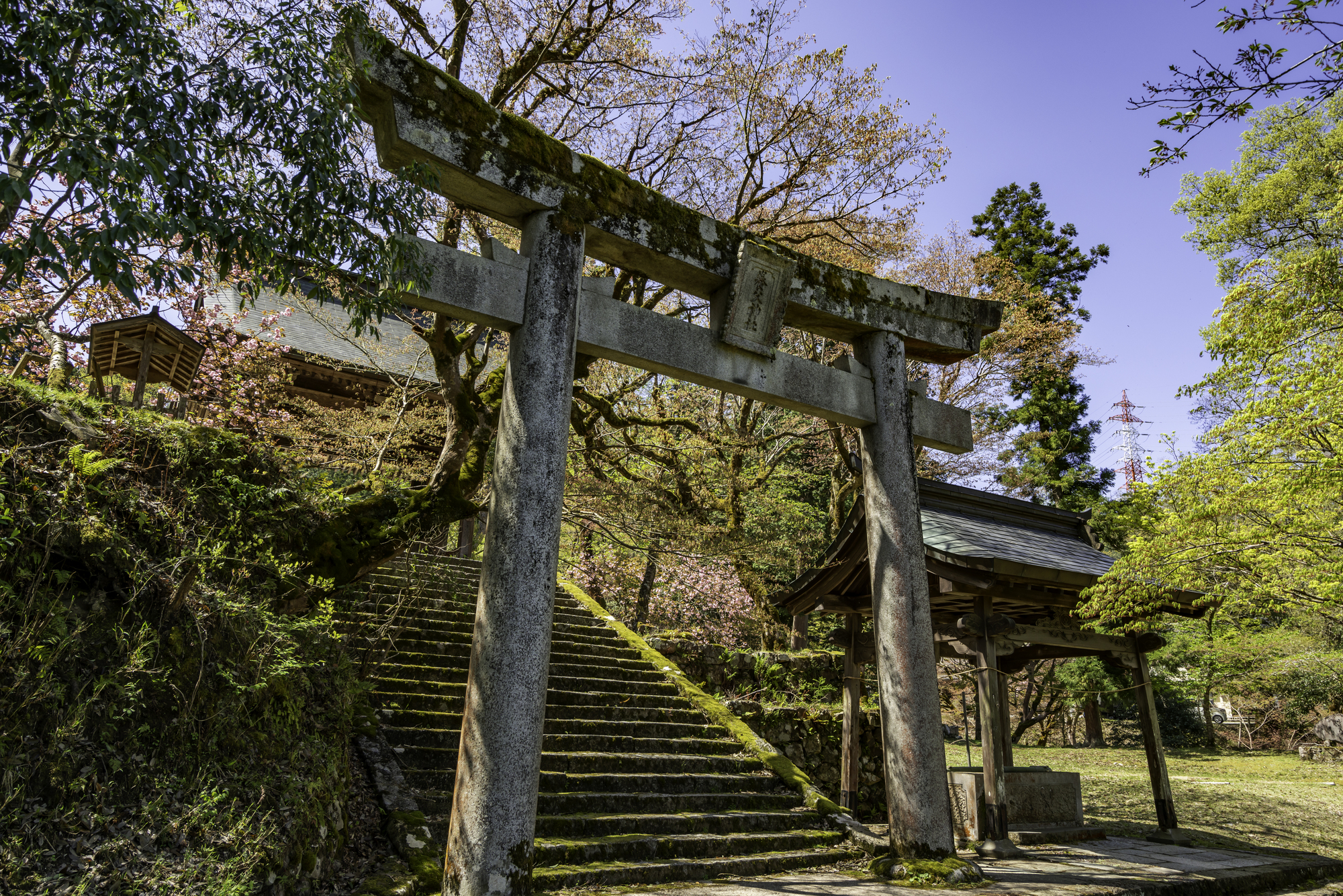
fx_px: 858
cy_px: 448
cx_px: 672
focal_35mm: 23
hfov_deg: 76.1
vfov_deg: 55.1
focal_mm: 23
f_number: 8
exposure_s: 1/160
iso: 160
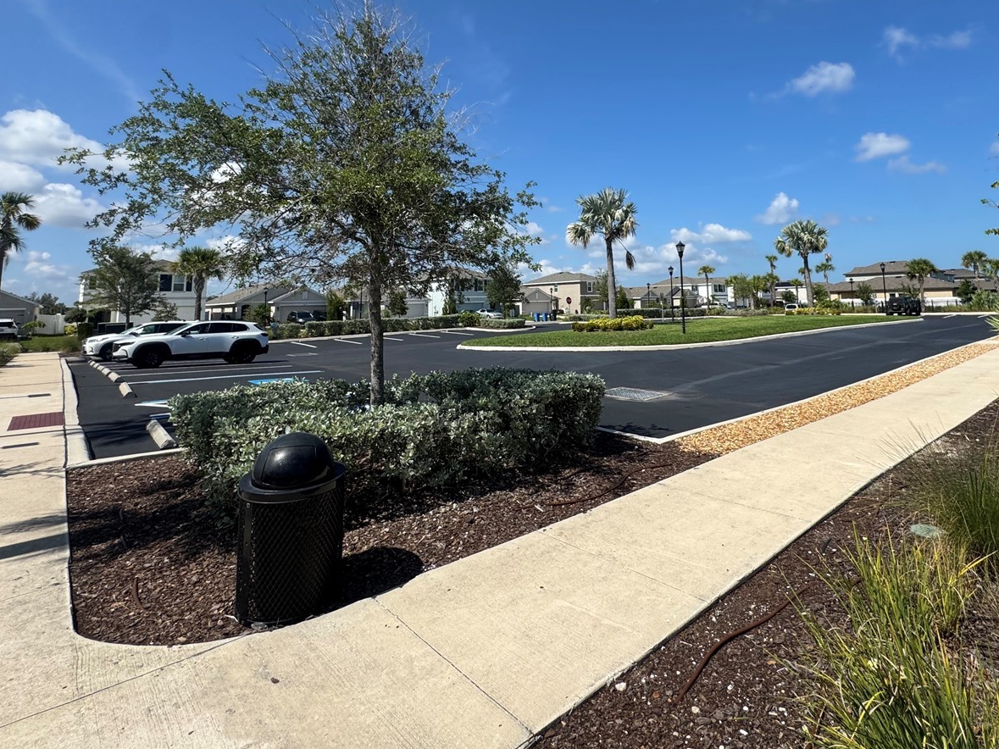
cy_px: 241
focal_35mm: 19
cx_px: 574
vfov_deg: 66.6
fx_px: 548
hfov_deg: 84.1
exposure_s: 1/2273
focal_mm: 2.22
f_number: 2.2
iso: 50
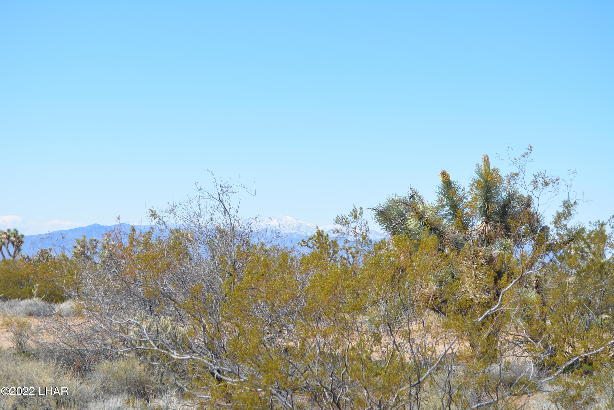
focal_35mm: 82
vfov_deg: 16.6
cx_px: 307
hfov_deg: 24.6
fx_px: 1408
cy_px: 205
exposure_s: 1/200
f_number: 8
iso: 100
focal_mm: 55
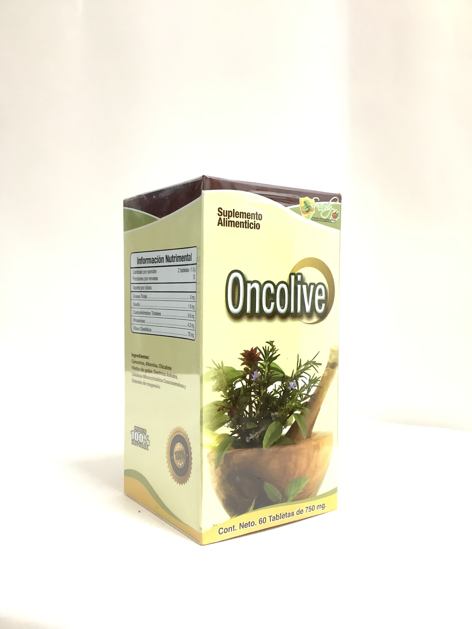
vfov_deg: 58.4
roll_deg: +0.7
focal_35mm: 31
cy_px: 314
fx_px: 564
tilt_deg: -2.7
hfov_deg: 45.4
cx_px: 236
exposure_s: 1/60
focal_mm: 3.3
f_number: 2.4
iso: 320
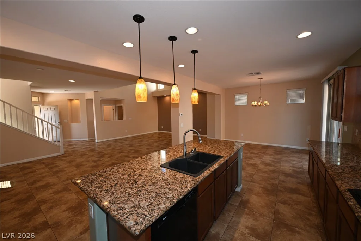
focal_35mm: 14
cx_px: 180
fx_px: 140
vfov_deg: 81.2
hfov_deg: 104.2
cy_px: 120
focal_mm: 14
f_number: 4
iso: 560
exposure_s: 1/60
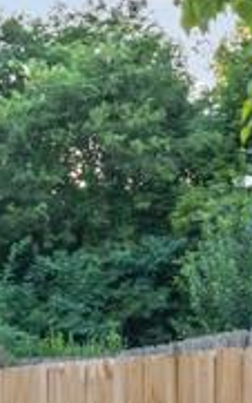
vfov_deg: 15.7
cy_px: 417
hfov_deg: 9.0
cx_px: -364
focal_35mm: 130
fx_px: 1430
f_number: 7.1
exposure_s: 1/15
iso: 640
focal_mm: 16
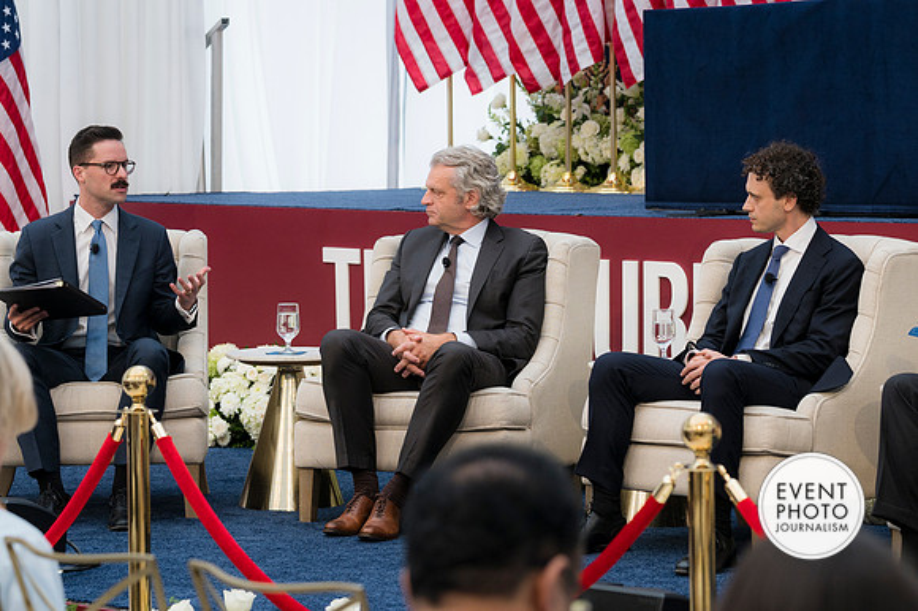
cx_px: 459
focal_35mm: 118
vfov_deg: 11.6
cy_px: 306
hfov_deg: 17.4
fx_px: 3007
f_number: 4
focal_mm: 79
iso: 160
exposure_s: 1/160
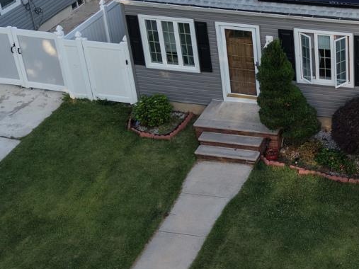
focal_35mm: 71
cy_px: 82
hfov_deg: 26.0
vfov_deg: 20.6
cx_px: 361
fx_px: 736
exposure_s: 1/500
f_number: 1.8
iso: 100
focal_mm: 8.67
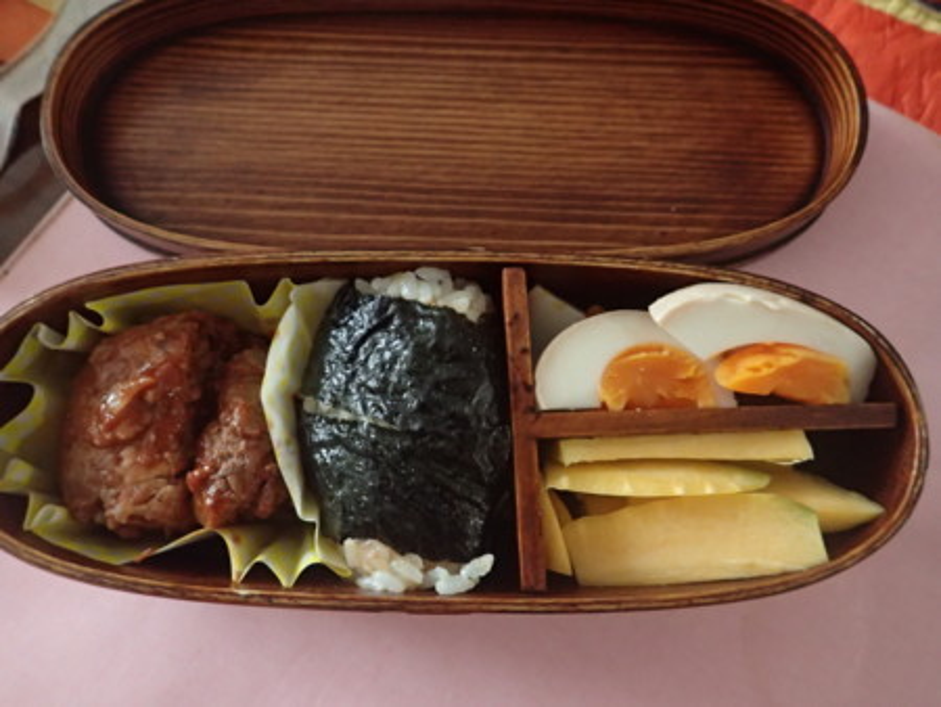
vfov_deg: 54.9
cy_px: 354
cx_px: 470
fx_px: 680
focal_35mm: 25
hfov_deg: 69.4
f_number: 2
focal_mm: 4.5
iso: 800
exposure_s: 1/30
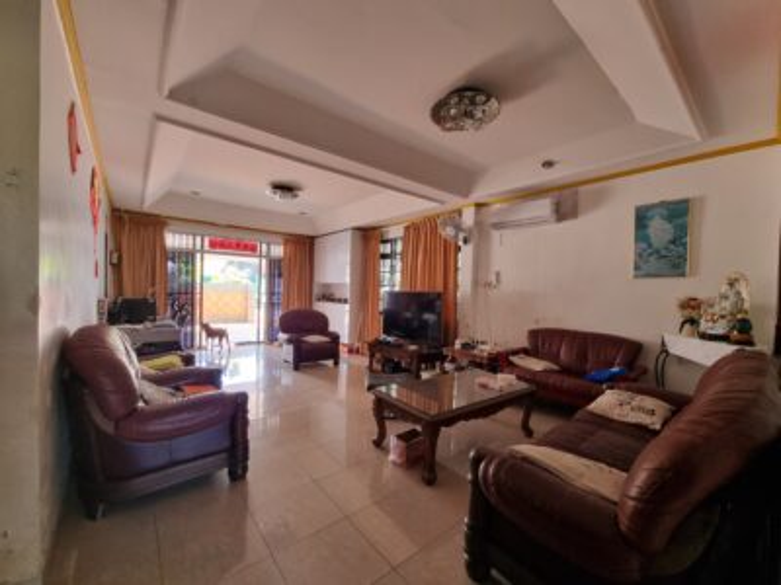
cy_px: 292
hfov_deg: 106.2
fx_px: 293
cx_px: 390
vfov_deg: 89.9
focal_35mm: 13
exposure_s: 1/50
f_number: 2.2
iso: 250
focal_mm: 2.2
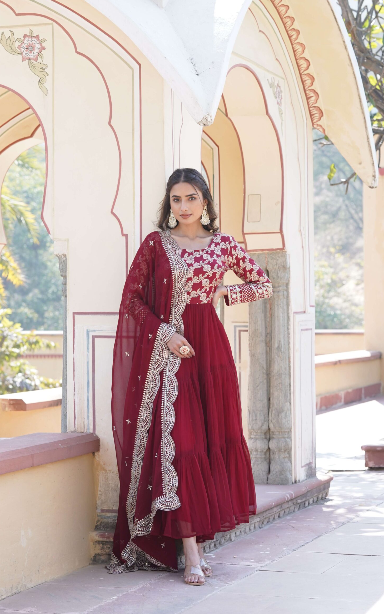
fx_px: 1591
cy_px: 297
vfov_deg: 21.9
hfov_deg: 13.8
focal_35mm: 95
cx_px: 171
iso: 800
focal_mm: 85
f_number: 5
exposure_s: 1/500
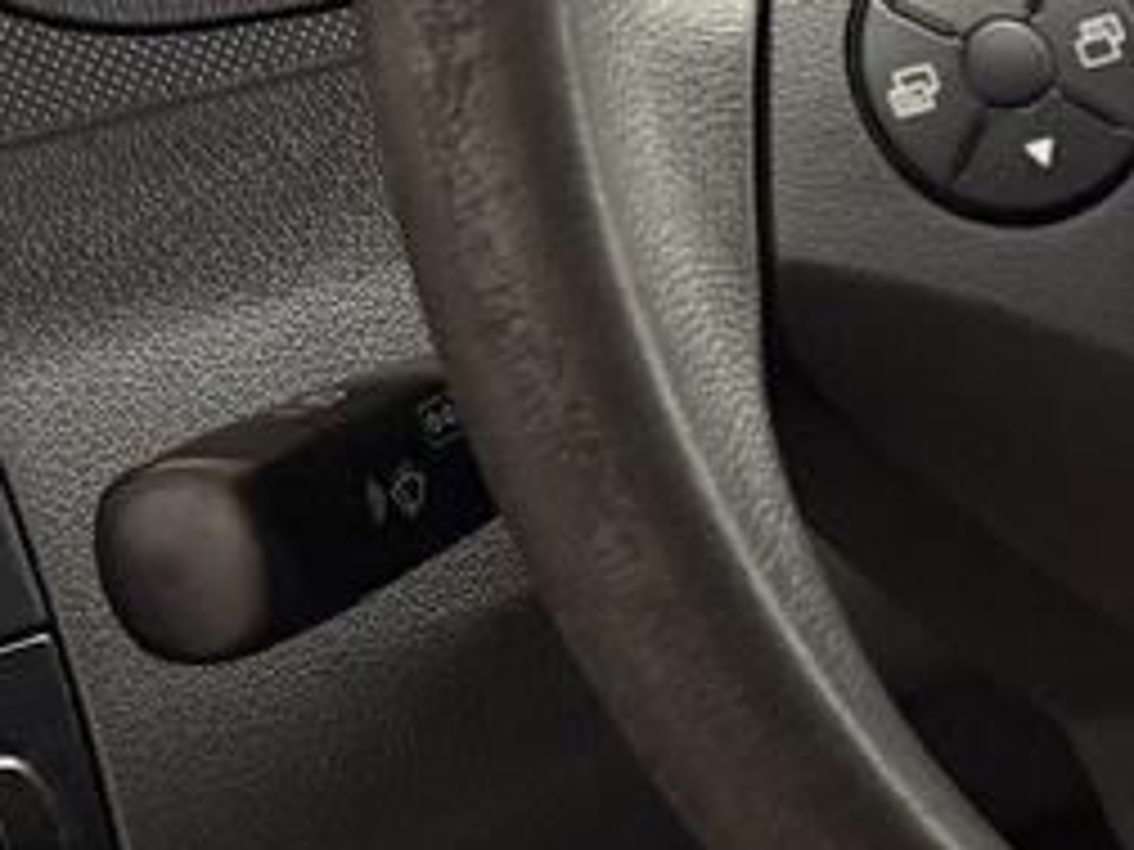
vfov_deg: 10.8
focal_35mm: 137
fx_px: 4488
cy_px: 450
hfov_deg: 14.1
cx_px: 1282
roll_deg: -3.1
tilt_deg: -30.8
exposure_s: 1/60
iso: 250
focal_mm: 6.76
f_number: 1.78
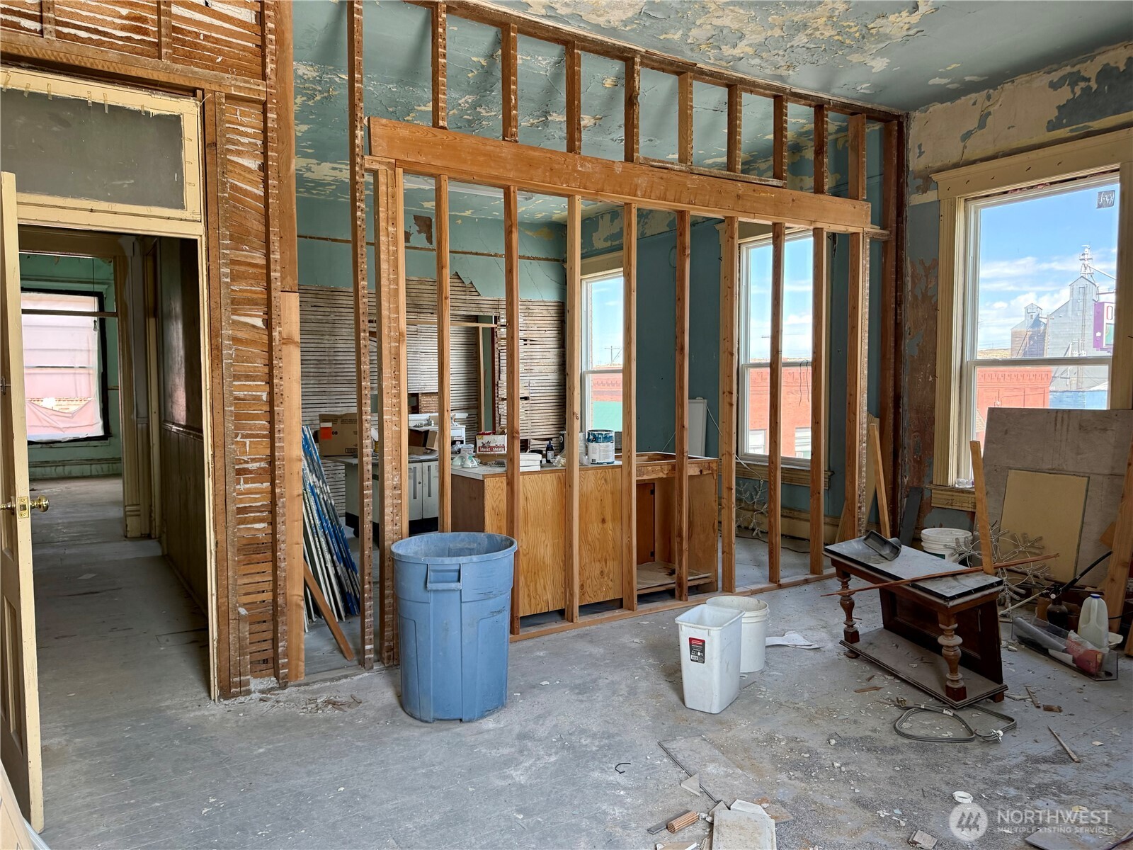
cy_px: 425
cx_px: 566
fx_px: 786
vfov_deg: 56.8
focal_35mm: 24
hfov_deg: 71.6
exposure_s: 1/243
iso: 160
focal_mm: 6.76
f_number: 1.78
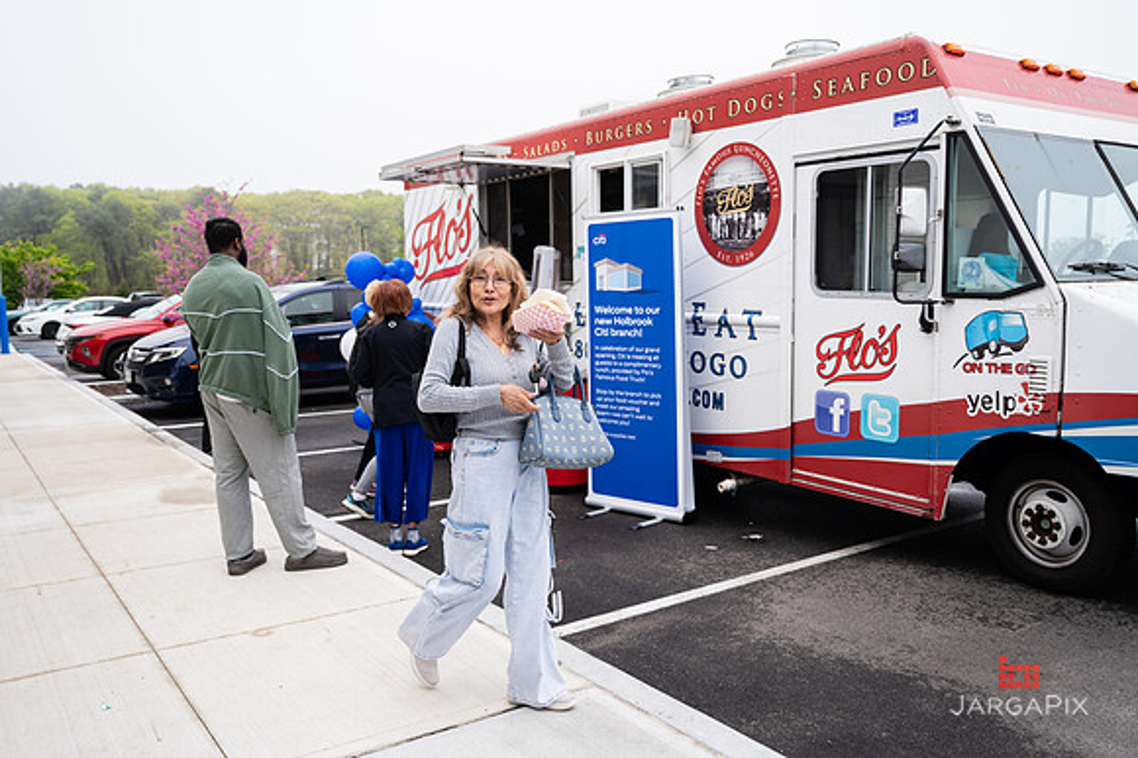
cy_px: 361
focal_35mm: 29
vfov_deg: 44.3
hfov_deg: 62.9
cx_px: 566
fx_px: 930
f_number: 3.5
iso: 200
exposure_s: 1/800
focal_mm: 27.5
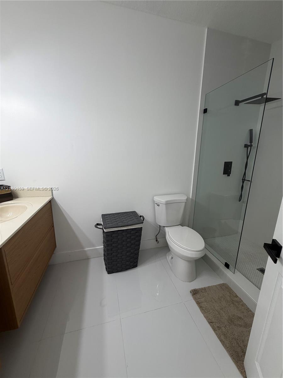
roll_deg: -0.8
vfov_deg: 102.1
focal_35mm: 14
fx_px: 153
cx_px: 142
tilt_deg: -13.2
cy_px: 189
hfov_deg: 85.7
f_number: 2.2
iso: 100
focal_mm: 2.22
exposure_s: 1/120
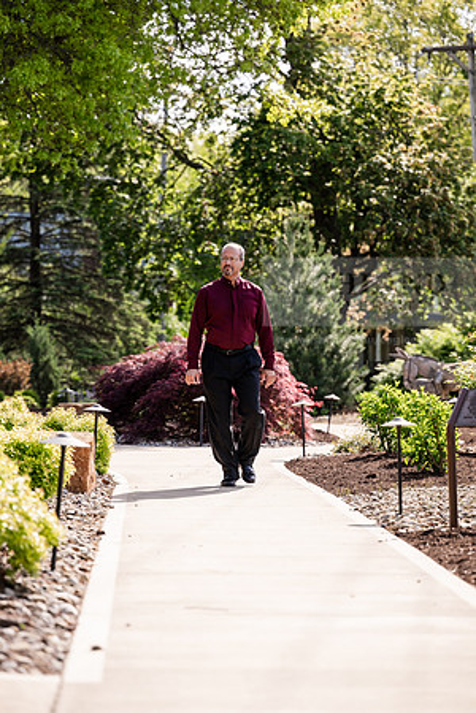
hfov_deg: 13.0
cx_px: 238
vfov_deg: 19.5
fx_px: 2082
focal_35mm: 105
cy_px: 356
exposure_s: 1/500
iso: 125
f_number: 3.5
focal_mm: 105
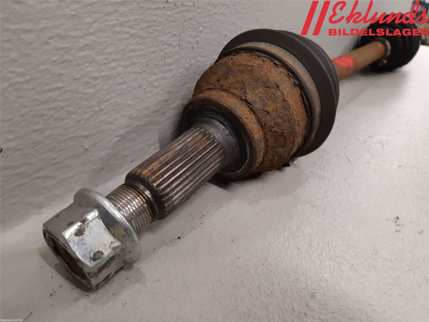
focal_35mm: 26
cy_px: 161
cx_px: 214
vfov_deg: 53.1
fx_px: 322
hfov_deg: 67.3
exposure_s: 1/50
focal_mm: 3.93
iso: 200
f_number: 1.7
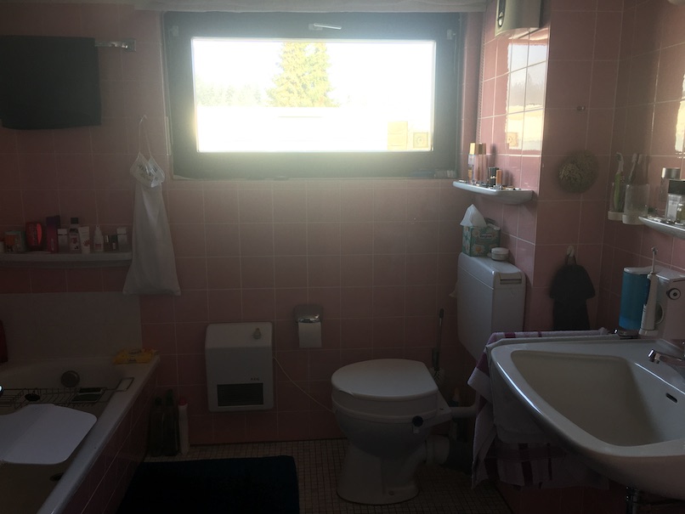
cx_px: 342
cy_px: 257
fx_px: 574
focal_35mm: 29
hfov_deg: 61.6
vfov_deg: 48.3
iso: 32
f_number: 2.2
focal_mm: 4.15
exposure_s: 1/50
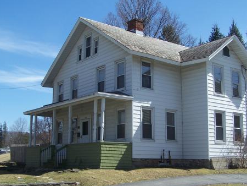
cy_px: 100
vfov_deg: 29.7
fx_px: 350
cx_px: 125
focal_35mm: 49
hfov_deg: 38.9
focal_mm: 6.3
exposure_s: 1/750
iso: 80
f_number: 4
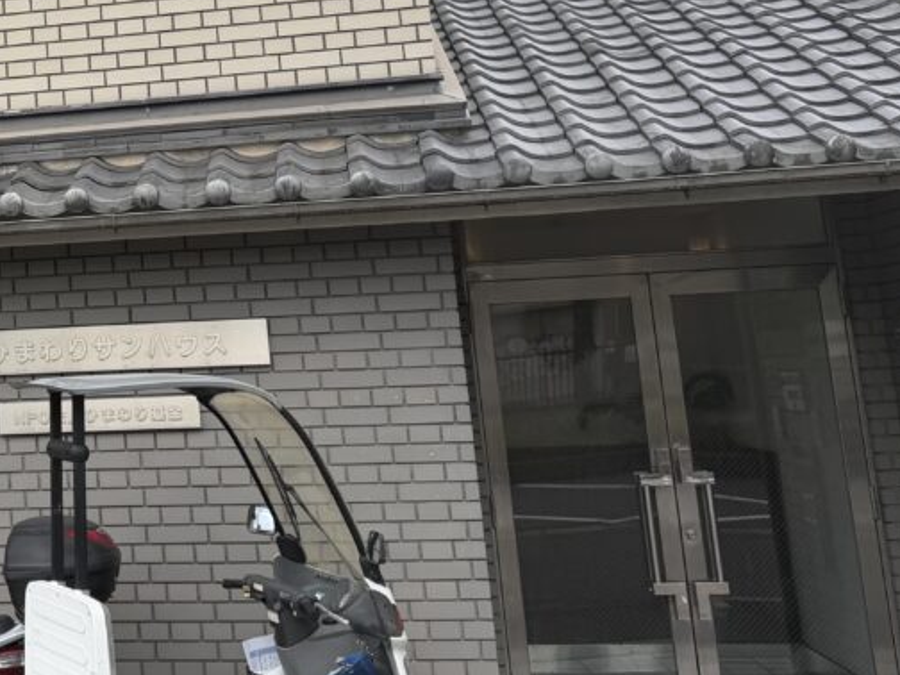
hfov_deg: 28.9
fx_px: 1586
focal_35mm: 61
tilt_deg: +10.2
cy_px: 62
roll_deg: +4.5
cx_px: -75
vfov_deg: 23.4
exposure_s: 1/2703
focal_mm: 6.76
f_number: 1.78
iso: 80
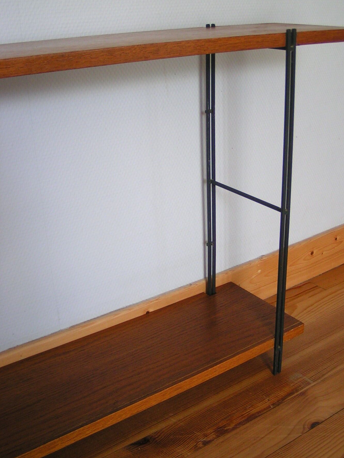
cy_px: 202
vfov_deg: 42.9
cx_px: 199
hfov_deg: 32.8
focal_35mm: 44
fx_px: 583
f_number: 2.8
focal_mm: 5.8
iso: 80
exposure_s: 1/40
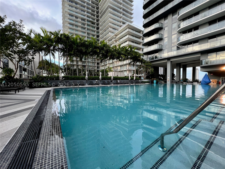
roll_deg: +0.4
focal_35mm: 13
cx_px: 112
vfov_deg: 89.9
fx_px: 84
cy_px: 84
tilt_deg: -1.2
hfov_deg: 106.2
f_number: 1.8
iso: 80
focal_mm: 1.57
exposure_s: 1/99
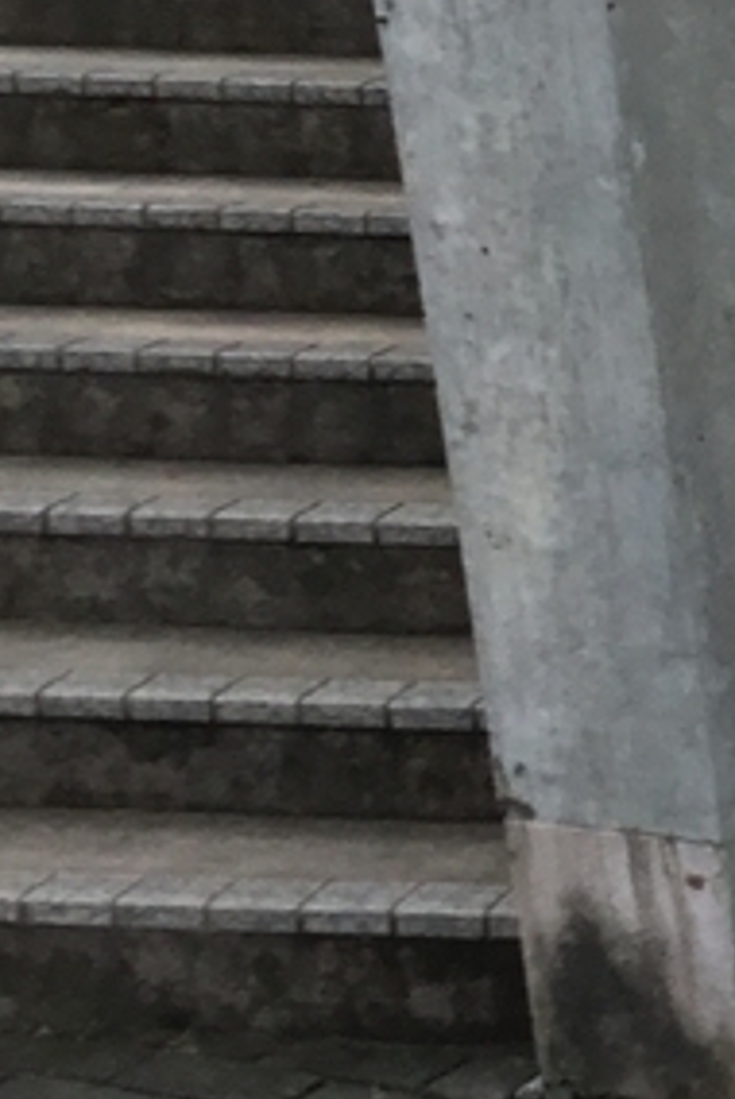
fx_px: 4155
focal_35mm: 136
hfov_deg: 9.2
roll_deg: -0.5
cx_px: 1706
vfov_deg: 14.9
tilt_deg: -5.5
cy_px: 81
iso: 25
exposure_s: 1/994
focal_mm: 3.3
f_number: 2.4
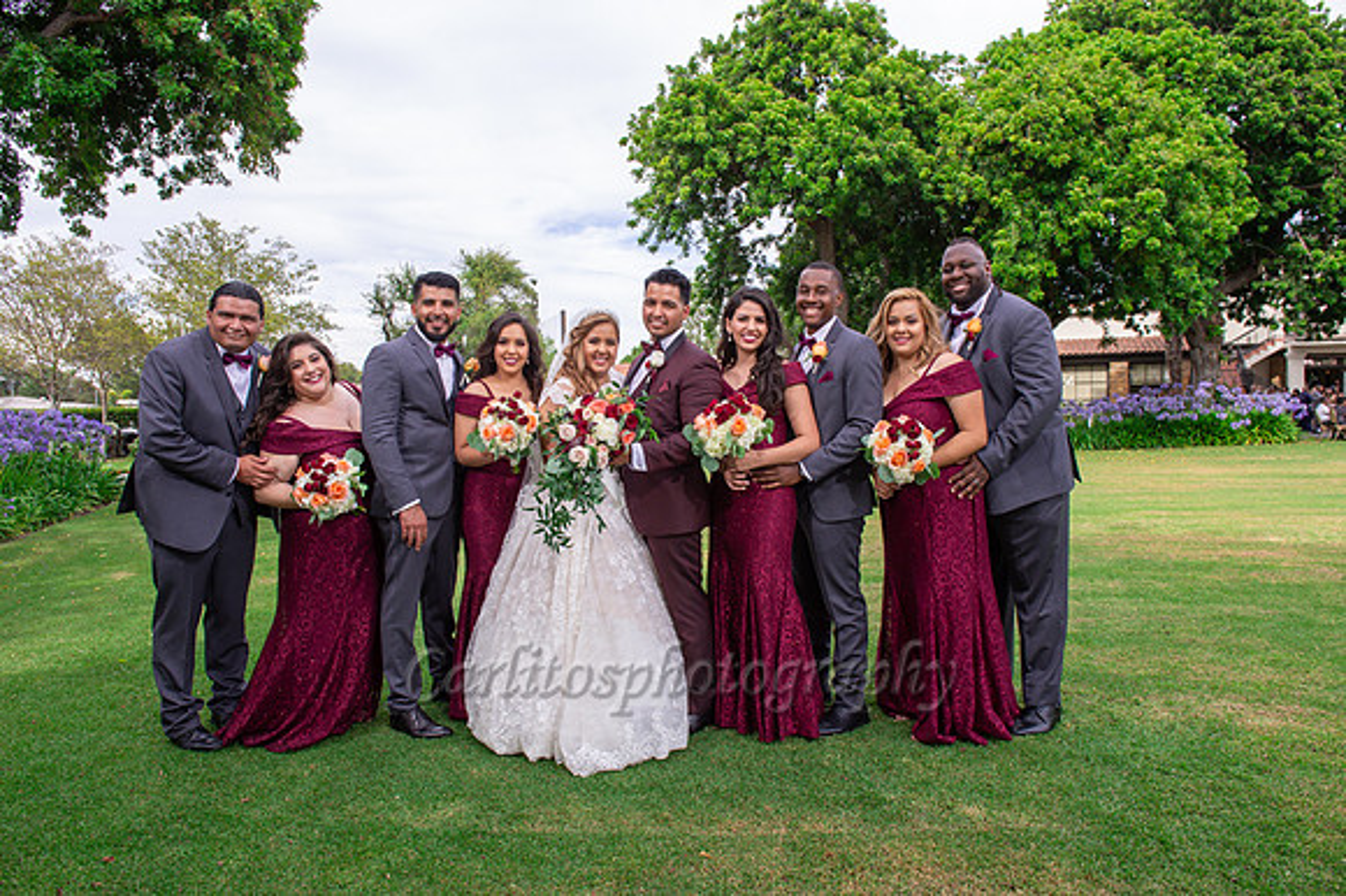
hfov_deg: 73.8
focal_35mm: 24
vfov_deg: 53.1
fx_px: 897
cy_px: 448
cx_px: 673
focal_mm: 24
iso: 400
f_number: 8
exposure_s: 1/250
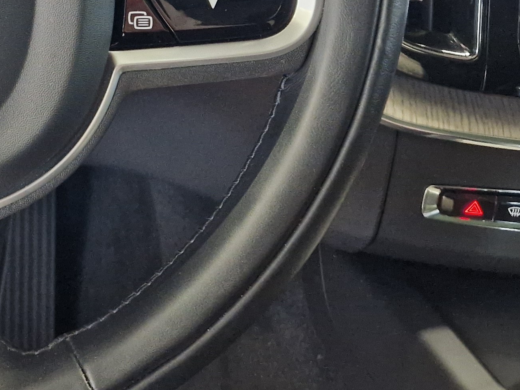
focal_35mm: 71
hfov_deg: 25.1
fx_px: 1067
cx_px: -78
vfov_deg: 19.8
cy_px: -42
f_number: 1.8
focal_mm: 5.4
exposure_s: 1/100
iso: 500
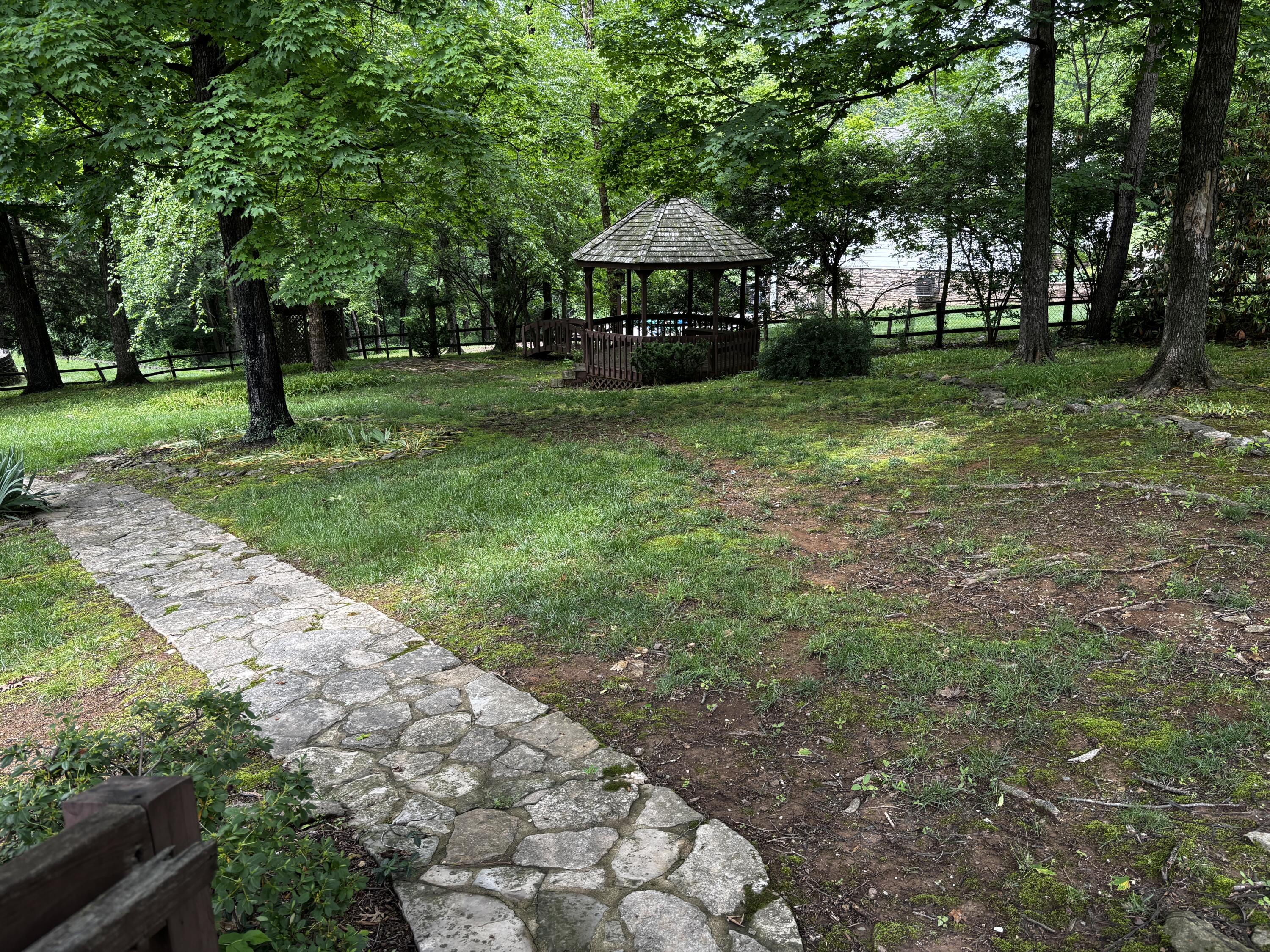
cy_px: 476
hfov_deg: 67.3
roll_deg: +0.3
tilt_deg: -16.4
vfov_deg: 53.1
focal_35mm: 26
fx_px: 954
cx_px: 635
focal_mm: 5.96
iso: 40
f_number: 1.6
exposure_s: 1/231
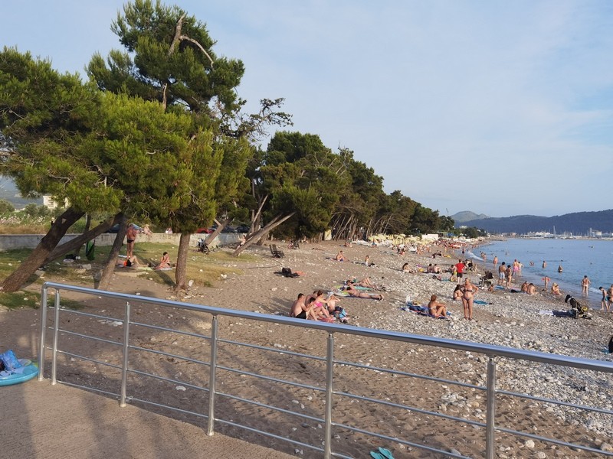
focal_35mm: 27
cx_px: 306
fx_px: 478
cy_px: 230
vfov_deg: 51.4
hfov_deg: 65.3
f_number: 1.9
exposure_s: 1/2755
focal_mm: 6.71
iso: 50
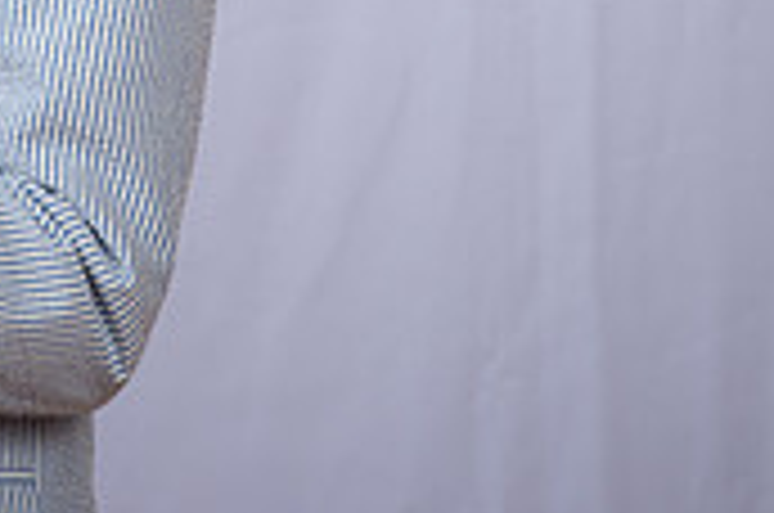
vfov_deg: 6.0
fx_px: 4786
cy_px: -346
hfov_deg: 9.2
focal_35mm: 223
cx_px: -63
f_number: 8
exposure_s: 1/160
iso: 250
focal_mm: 66
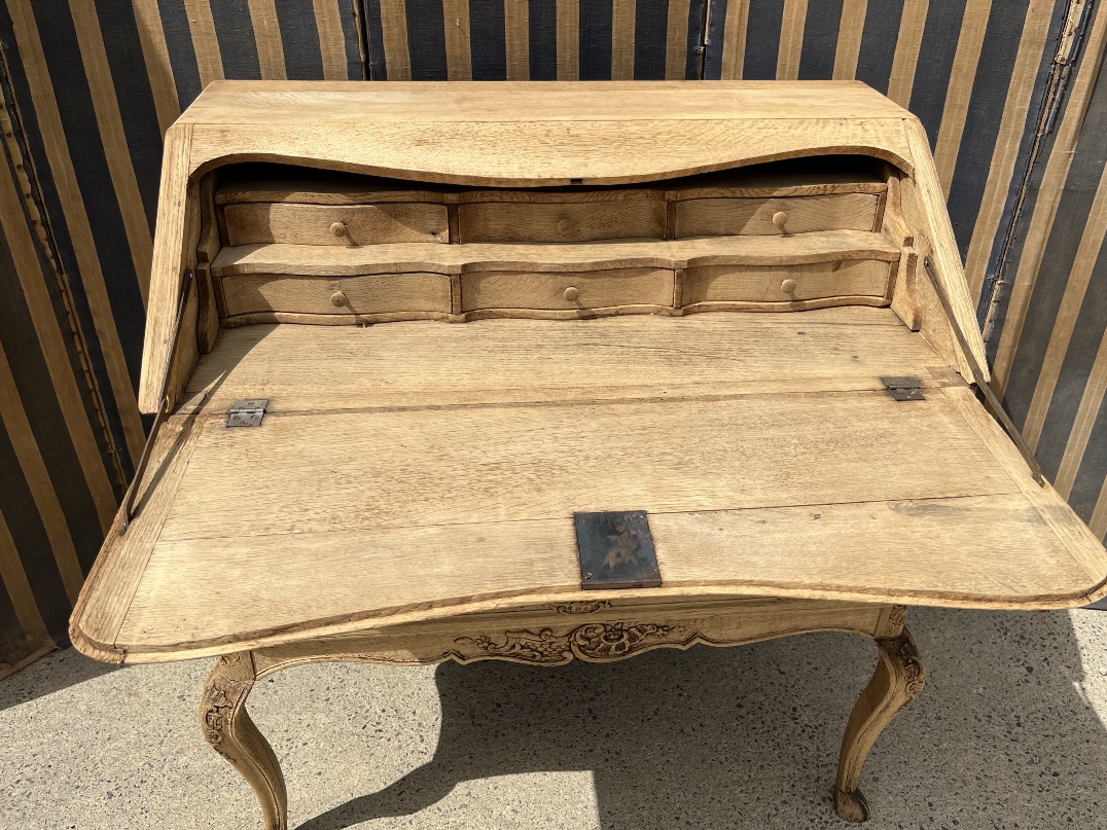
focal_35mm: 29
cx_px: 590
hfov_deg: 61.6
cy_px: 403
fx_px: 927
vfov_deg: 48.2
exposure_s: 1/6897
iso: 50
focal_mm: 5.1
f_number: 1.6
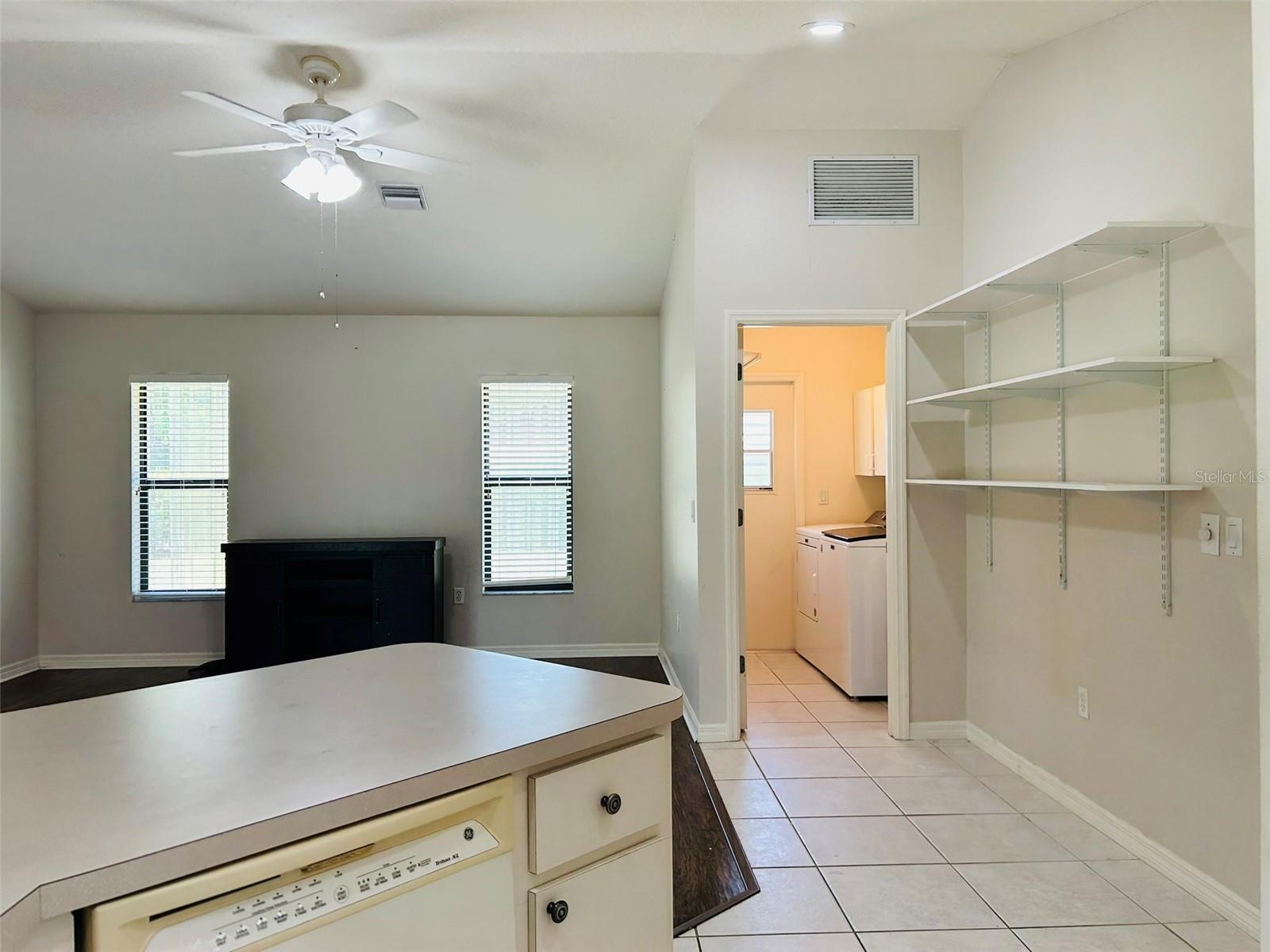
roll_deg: +1.3
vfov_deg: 53.1
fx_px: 954
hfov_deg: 67.3
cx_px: 635
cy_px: 476
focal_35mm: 26
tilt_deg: +1.4
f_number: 1.5
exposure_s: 1/120
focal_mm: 5.7
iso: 100
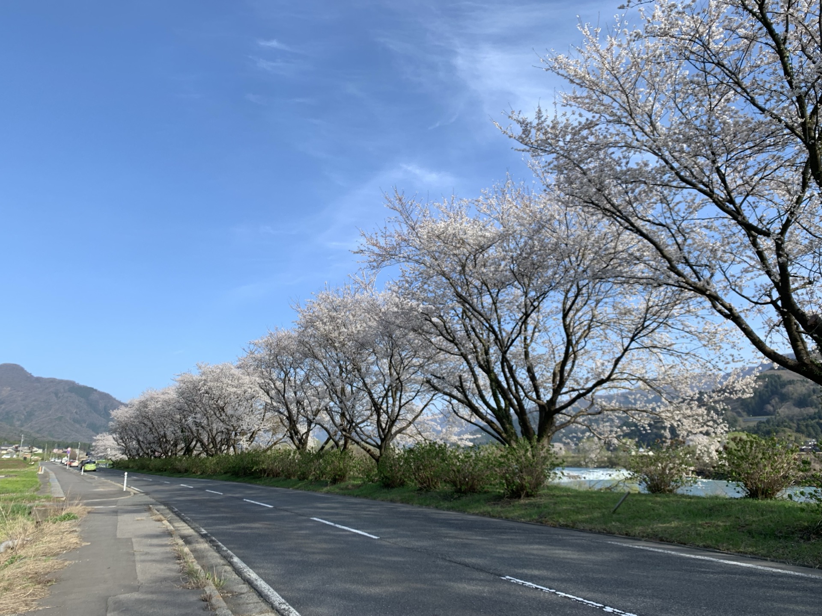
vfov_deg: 53.1
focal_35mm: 26
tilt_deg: +14.3
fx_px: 617
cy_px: 308
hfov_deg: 67.3
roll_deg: +1.3
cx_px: 411
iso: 25
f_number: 1.8
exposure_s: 1/495
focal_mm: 4.25
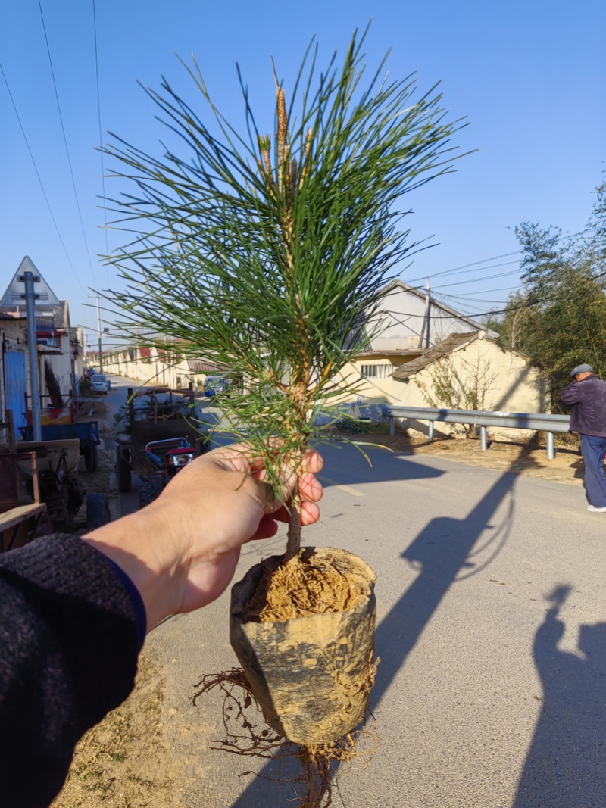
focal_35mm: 27
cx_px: 303
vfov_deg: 65.3
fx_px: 630
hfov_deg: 51.3
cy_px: 404
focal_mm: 5.52
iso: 50
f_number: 1.9
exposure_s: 1/4132
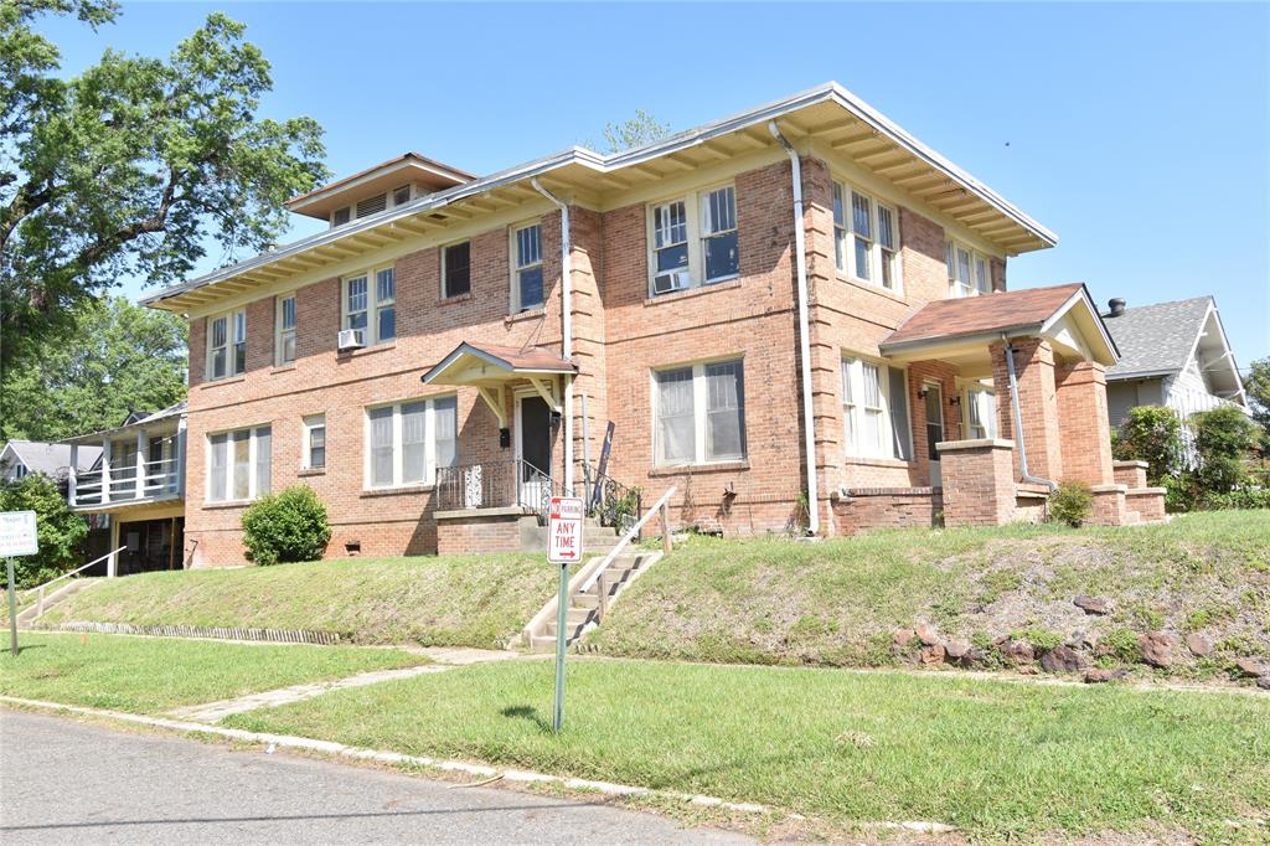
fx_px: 1005
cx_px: 635
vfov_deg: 45.6
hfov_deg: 64.6
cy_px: 423
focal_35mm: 28
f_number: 13
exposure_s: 1/160
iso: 320
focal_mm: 19
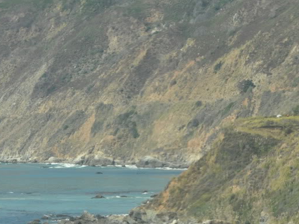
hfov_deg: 5.0
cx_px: 150
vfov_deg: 3.7
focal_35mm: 400
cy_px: 196
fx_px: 3455
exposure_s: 1/3200
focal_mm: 140
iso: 800
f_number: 5
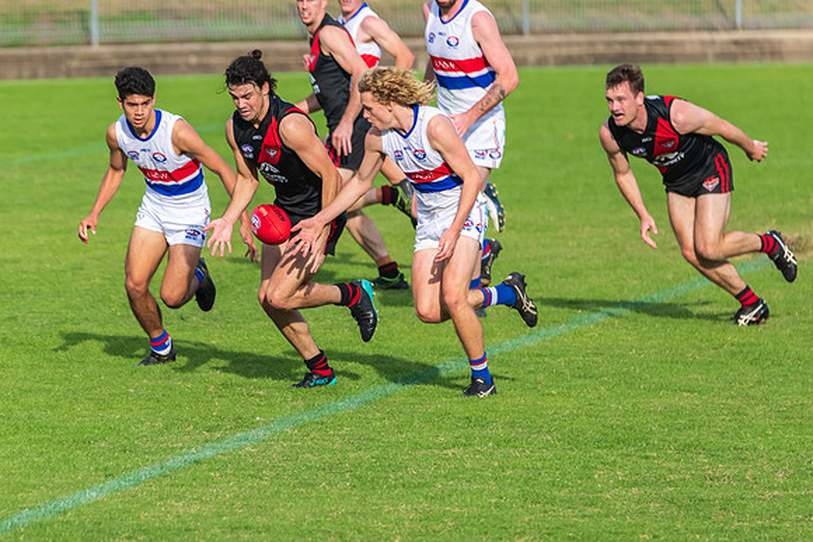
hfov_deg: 3.7
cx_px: 332
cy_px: 334
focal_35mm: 563
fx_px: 12710
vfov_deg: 2.4
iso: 1000
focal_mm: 450
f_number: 6
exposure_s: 1/3200
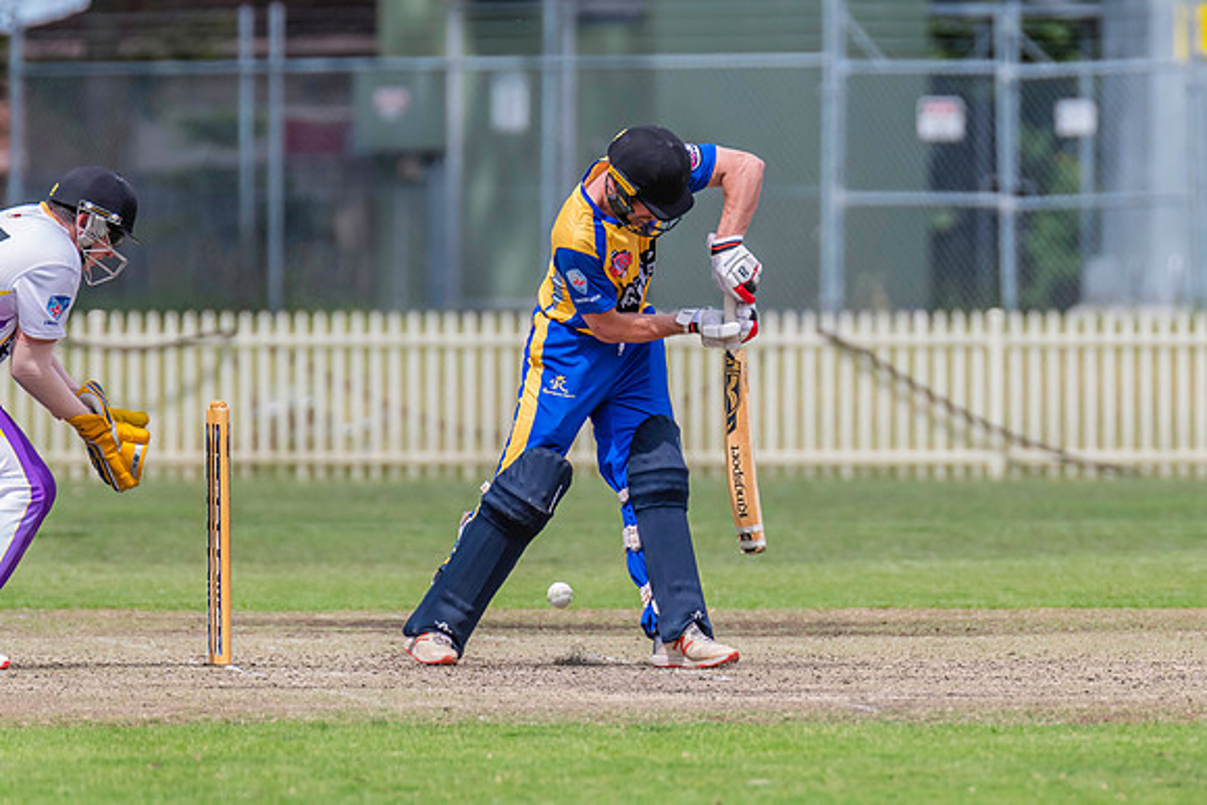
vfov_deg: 2.2
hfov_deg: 3.3
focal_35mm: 620
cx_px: 746
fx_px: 20805
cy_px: 371
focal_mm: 500
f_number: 6.3
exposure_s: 1/2500
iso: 800
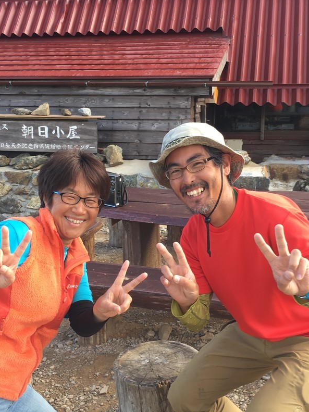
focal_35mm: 44
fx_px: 524
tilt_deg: -11.3
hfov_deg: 32.8
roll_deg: +1.0
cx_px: 140
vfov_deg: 43.0
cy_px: 203
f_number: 2.2
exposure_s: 1/134
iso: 25
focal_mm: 4.15
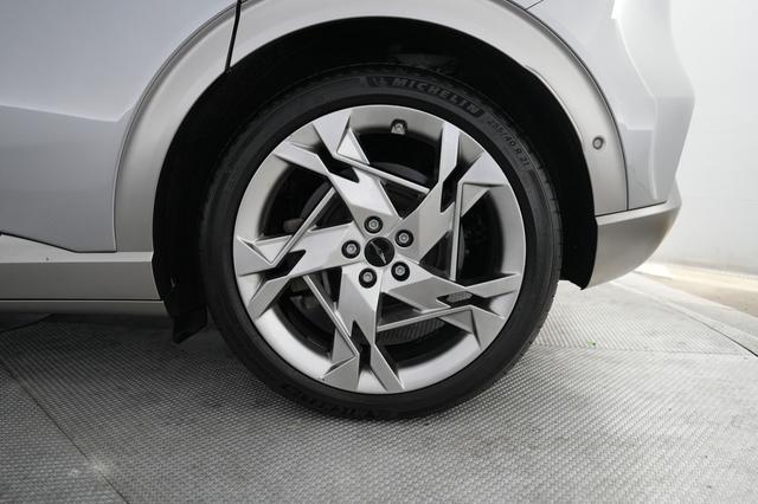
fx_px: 547
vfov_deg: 49.5
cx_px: 379
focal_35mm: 26
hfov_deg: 69.4
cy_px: 252
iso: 3200
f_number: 2.8
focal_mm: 26
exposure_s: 1/160
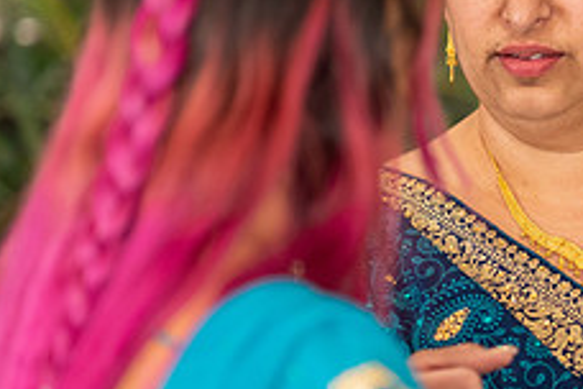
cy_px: 196
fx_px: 3498
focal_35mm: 216
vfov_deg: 6.4
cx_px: 422
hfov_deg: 9.5
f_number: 1.8
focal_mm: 85
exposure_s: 1/160
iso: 1000
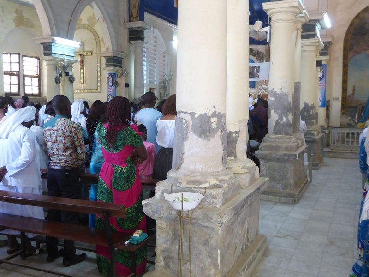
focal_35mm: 36
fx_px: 384
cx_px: 184
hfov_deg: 51.4
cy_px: 138
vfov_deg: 39.7
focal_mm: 6.3
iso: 400
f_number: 3.7
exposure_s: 1/10
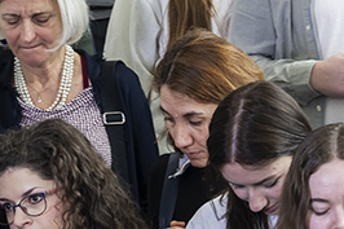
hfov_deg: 7.1
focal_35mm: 284
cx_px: 532
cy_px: 119
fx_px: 2712
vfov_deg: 4.8
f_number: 7.1
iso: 800
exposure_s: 1/100
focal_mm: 70
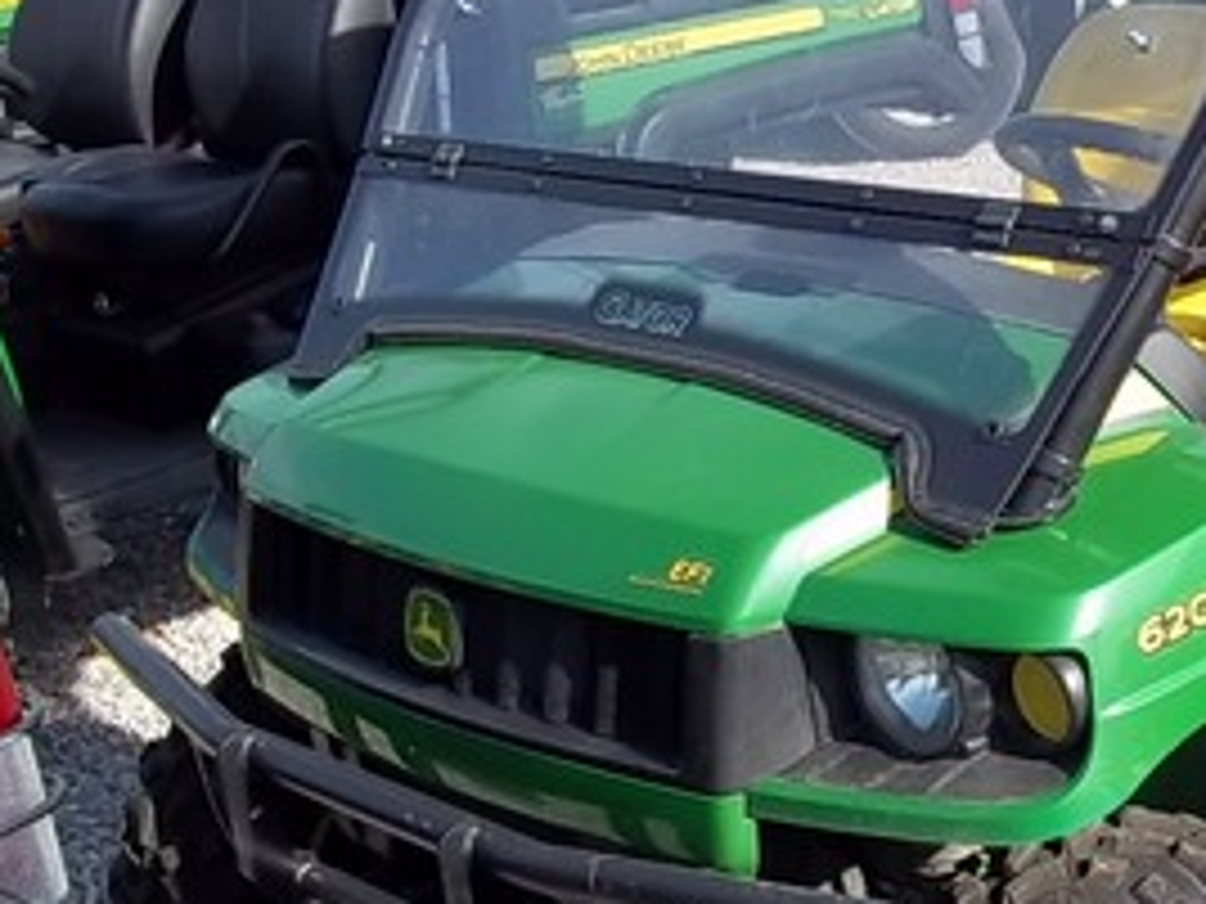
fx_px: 2543
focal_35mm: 73
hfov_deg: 25.9
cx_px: 1066
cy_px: 445
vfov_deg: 20.2
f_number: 8
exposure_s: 1/100
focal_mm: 6.5
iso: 80
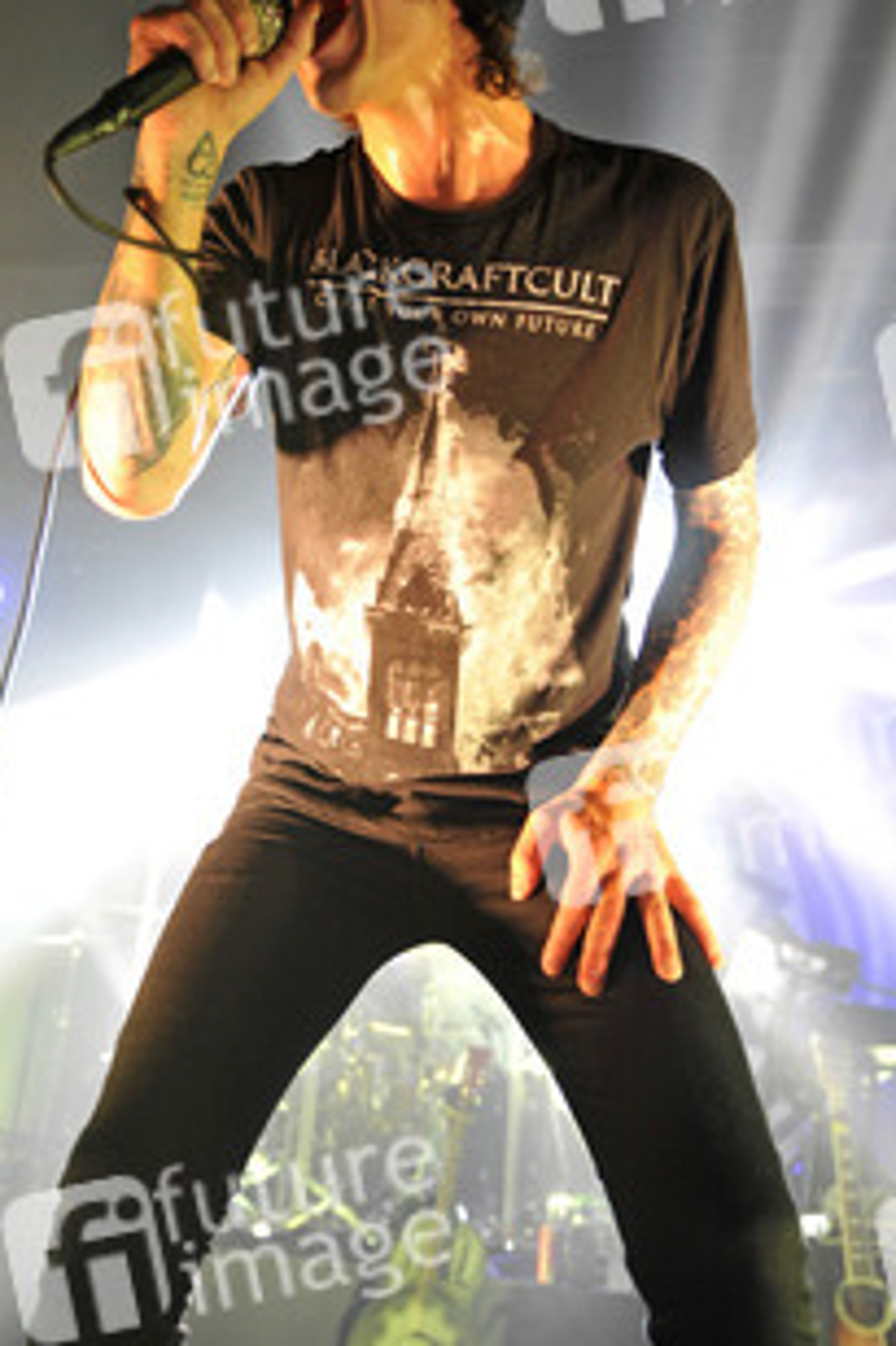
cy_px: 586
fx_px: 1458
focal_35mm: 39
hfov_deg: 34.1
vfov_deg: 49.4
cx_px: 356
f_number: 2.8
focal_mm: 30
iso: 1600
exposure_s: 1/80
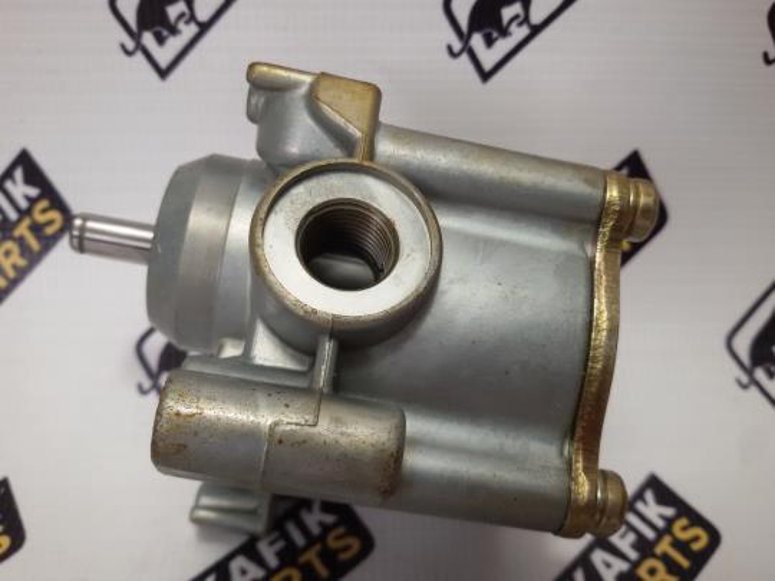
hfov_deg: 58.4
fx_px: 694
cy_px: 290
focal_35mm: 31
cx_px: 388
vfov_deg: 45.4
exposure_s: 1/50
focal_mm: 2.93
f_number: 2.4
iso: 50
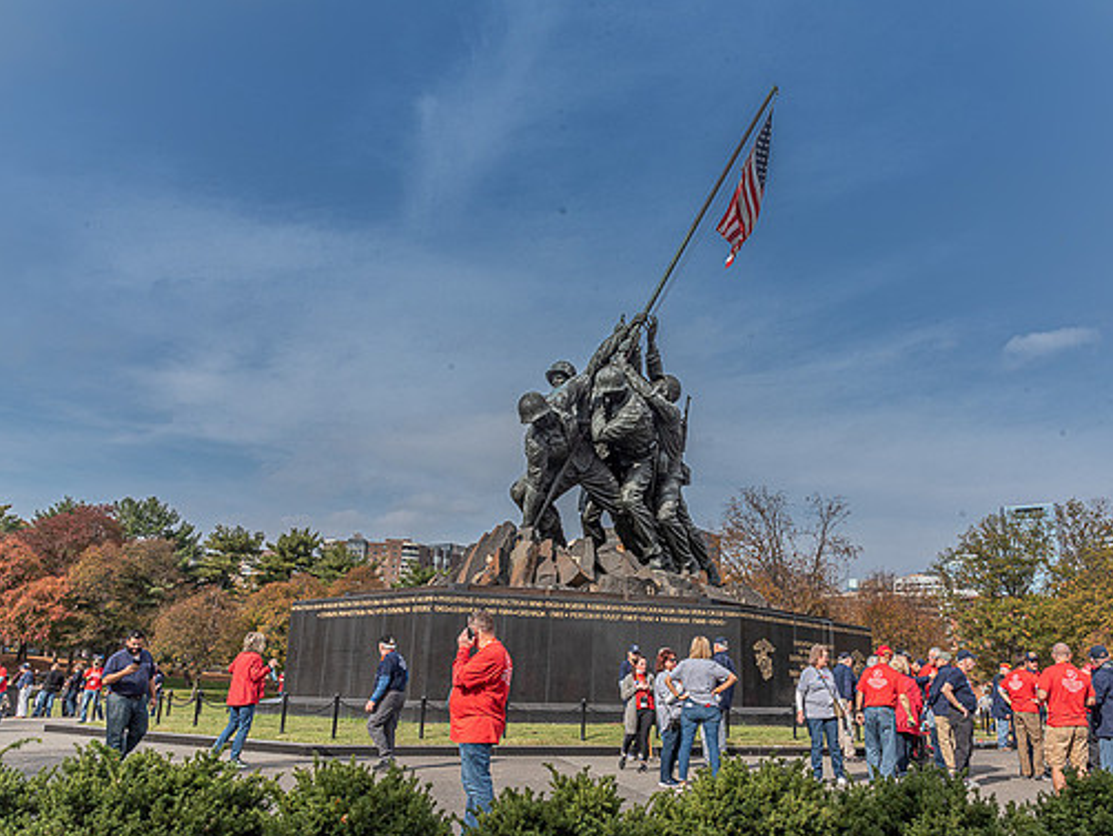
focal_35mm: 30
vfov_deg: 46.8
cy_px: 427
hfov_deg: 59.8
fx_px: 965
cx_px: 621
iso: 500
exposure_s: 1/640
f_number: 13
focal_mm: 27
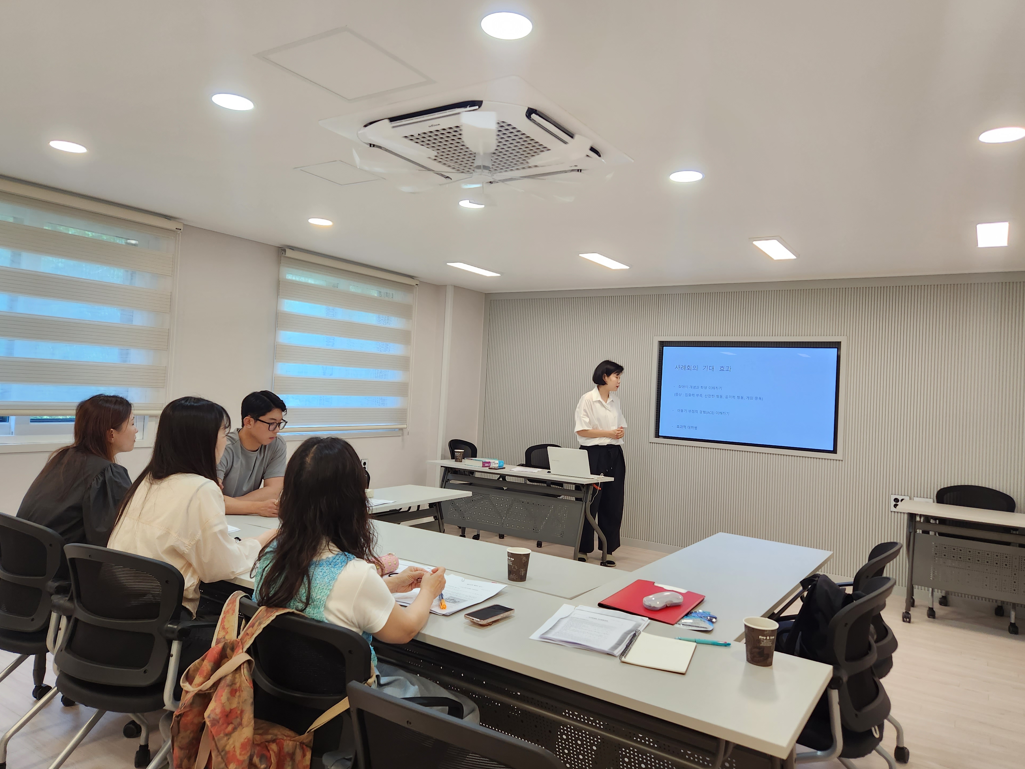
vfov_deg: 56.8
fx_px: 711
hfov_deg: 71.6
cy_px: 374
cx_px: 504
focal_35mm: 24
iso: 160
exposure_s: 1/180
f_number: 1.8
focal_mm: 5.4
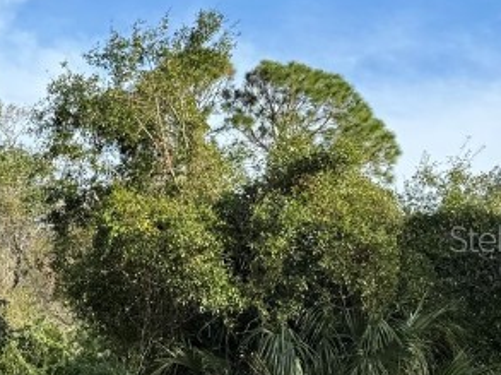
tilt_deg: +6.0
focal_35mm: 84
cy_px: 238
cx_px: -265
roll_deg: -4.6
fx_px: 1214
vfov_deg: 17.5
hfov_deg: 19.9
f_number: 1.78
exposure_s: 1/2041
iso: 80
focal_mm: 6.76
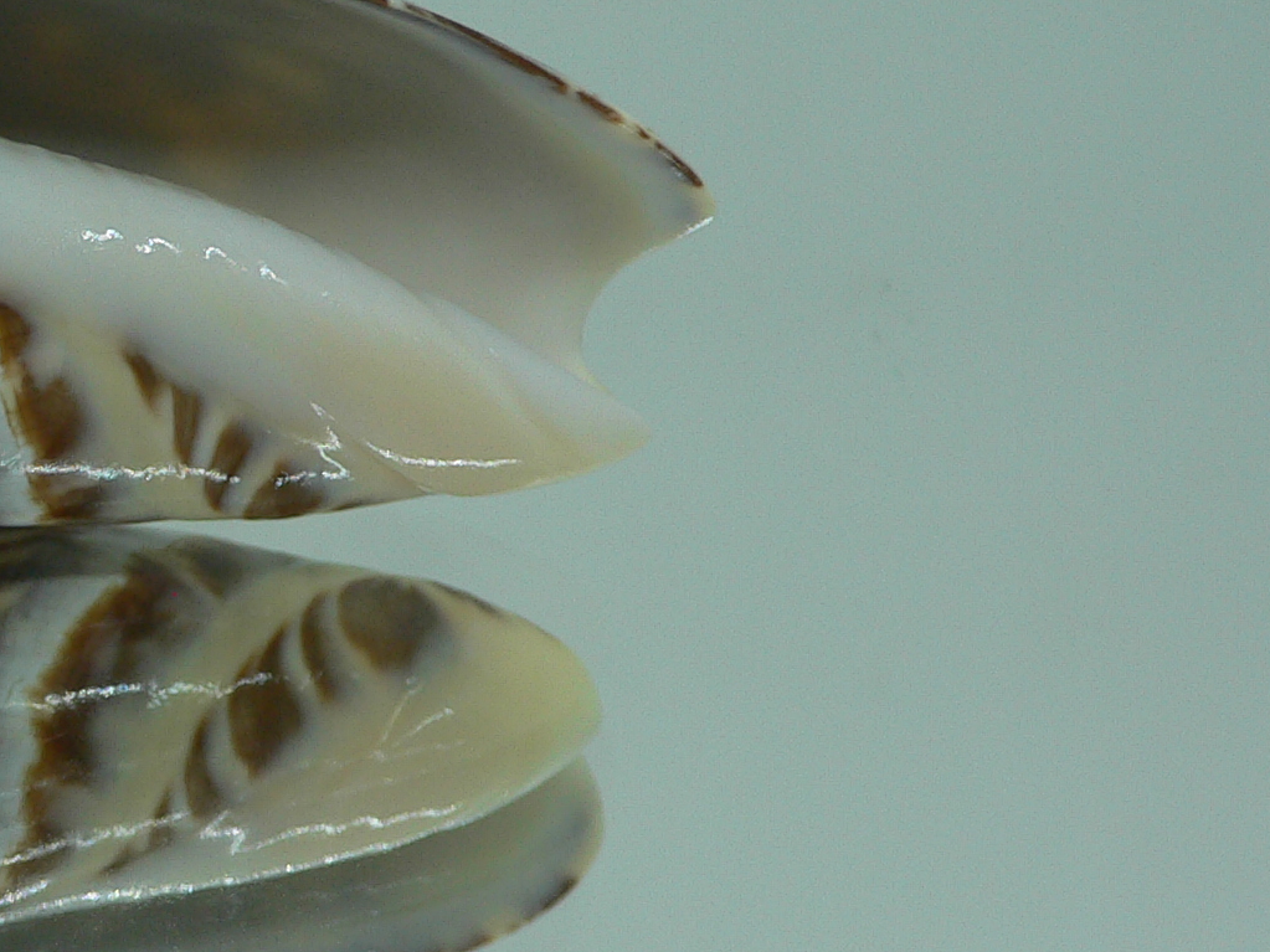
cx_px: 35
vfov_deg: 21.3
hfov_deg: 26.8
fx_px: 2531
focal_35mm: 69
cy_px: 410
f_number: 2.8
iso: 80
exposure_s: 1/60
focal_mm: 4.6
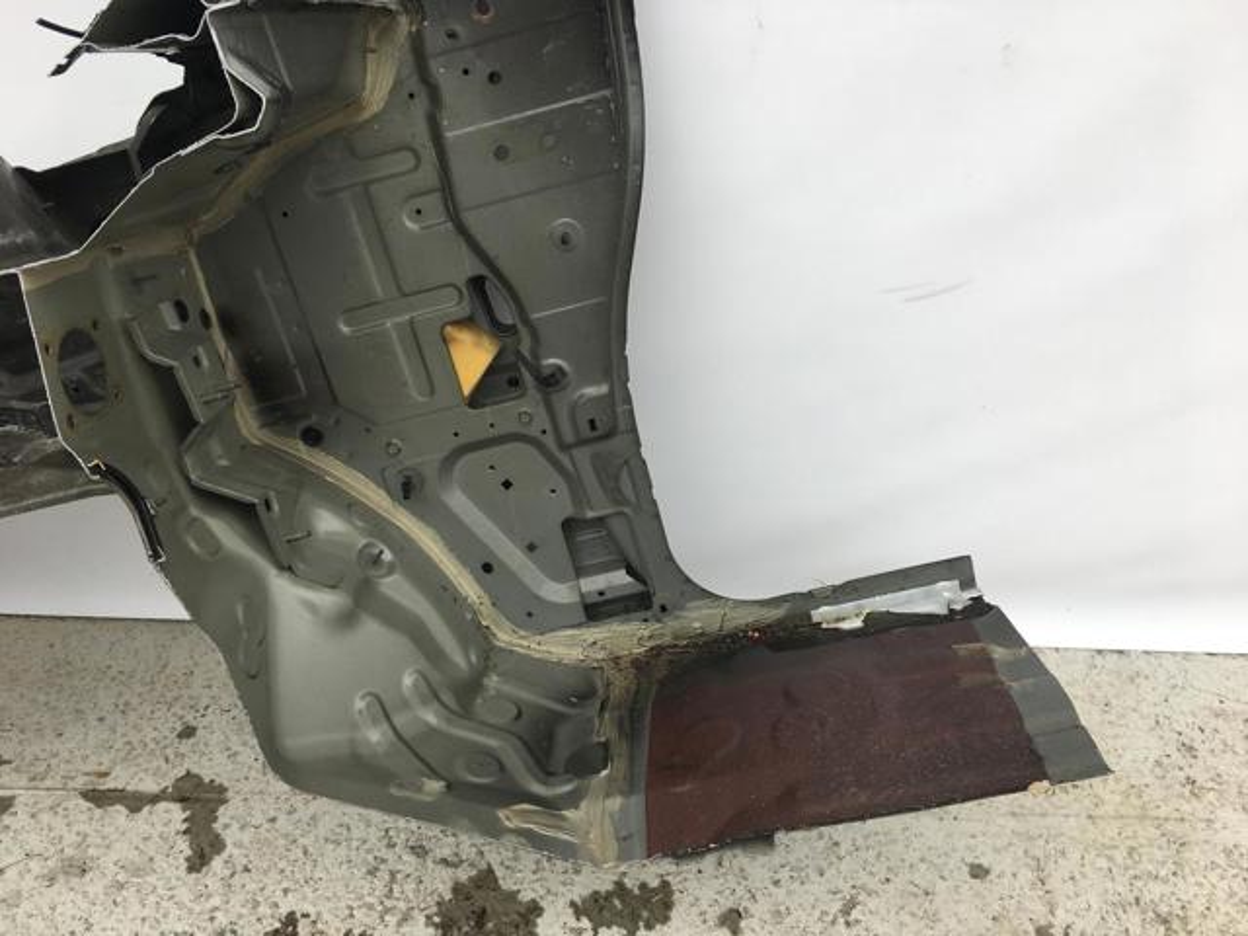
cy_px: 468
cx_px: 624
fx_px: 1046
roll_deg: -3.1
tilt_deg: -32.2
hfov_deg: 61.7
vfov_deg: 48.2
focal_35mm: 29
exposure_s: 1/255
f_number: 2.2
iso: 25
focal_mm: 4.15
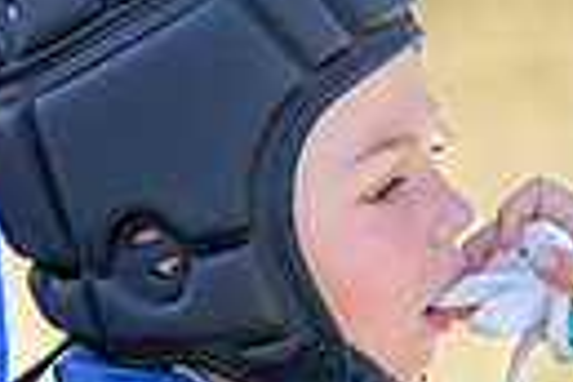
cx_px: 391
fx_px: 9533
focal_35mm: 599
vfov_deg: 2.3
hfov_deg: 3.4
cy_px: 408
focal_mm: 125
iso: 160
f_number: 2.8
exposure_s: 1/640
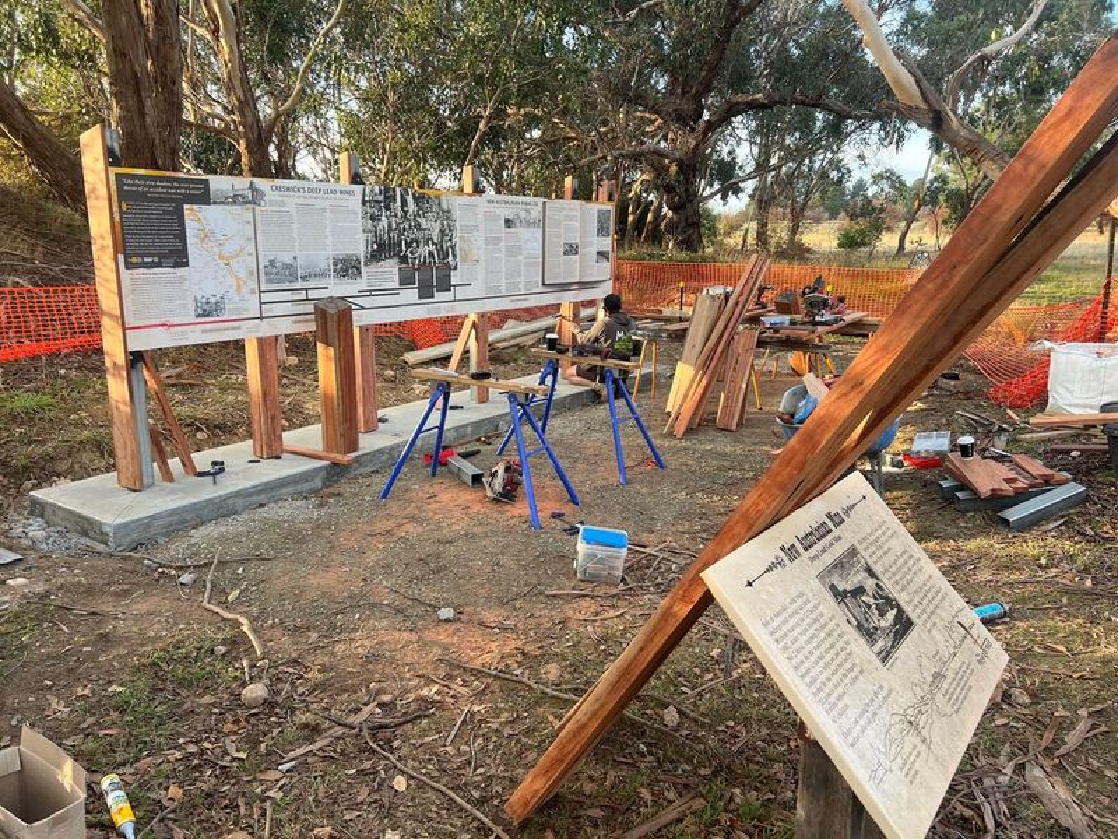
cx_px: 559
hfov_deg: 67.3
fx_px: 840
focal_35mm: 26
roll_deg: -0.5
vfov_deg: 53.1
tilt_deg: -13.3
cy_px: 420
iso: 50
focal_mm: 5.7
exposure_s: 1/360
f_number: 1.5
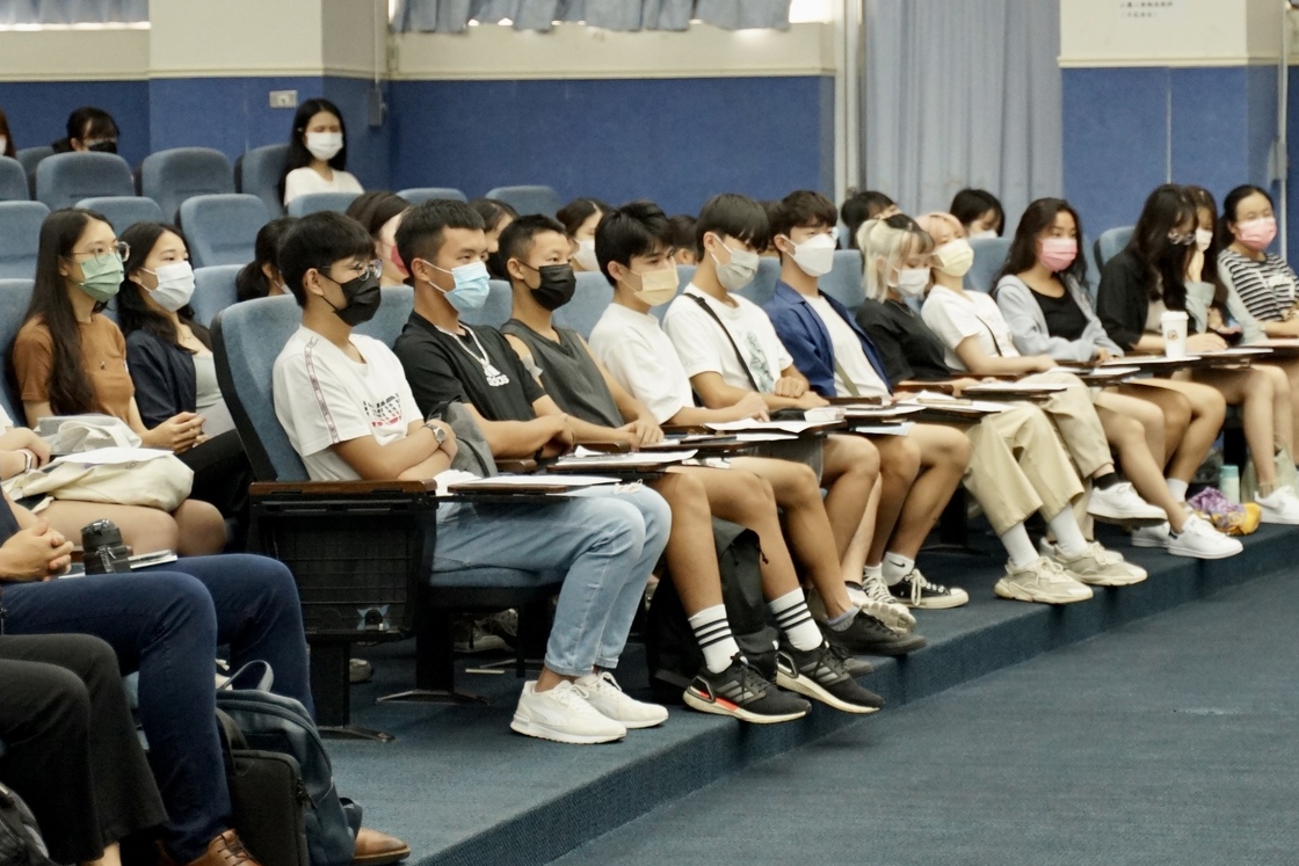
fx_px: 3464
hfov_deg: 21.2
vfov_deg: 14.2
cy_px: 159
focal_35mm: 96
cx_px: 857
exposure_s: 1/640
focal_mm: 56
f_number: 2.8
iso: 2000
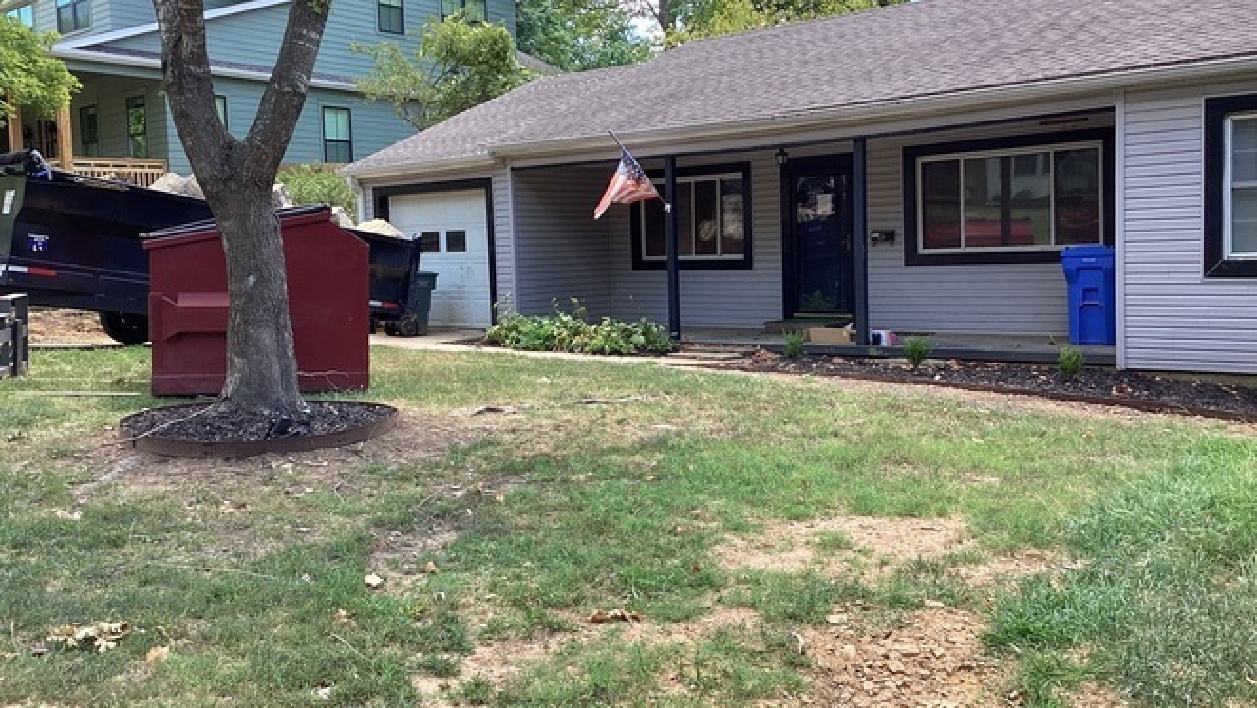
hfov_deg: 58.0
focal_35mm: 34
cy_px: 317
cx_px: 628
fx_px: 1134
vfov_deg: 34.7
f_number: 2.4
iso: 25
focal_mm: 3.3
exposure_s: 1/120
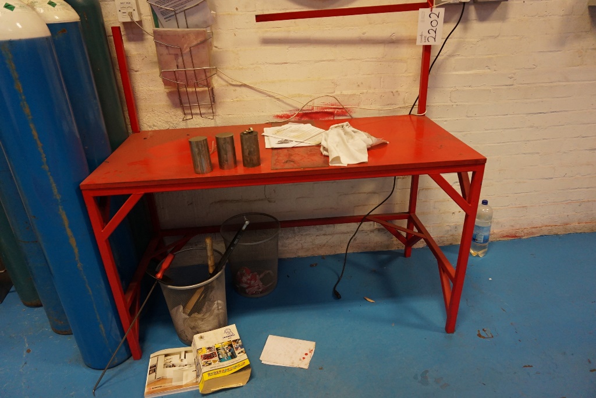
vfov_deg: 53.1
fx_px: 397
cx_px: 298
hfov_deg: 73.7
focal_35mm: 24
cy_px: 199
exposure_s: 1/160
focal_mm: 16
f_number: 4
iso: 1250
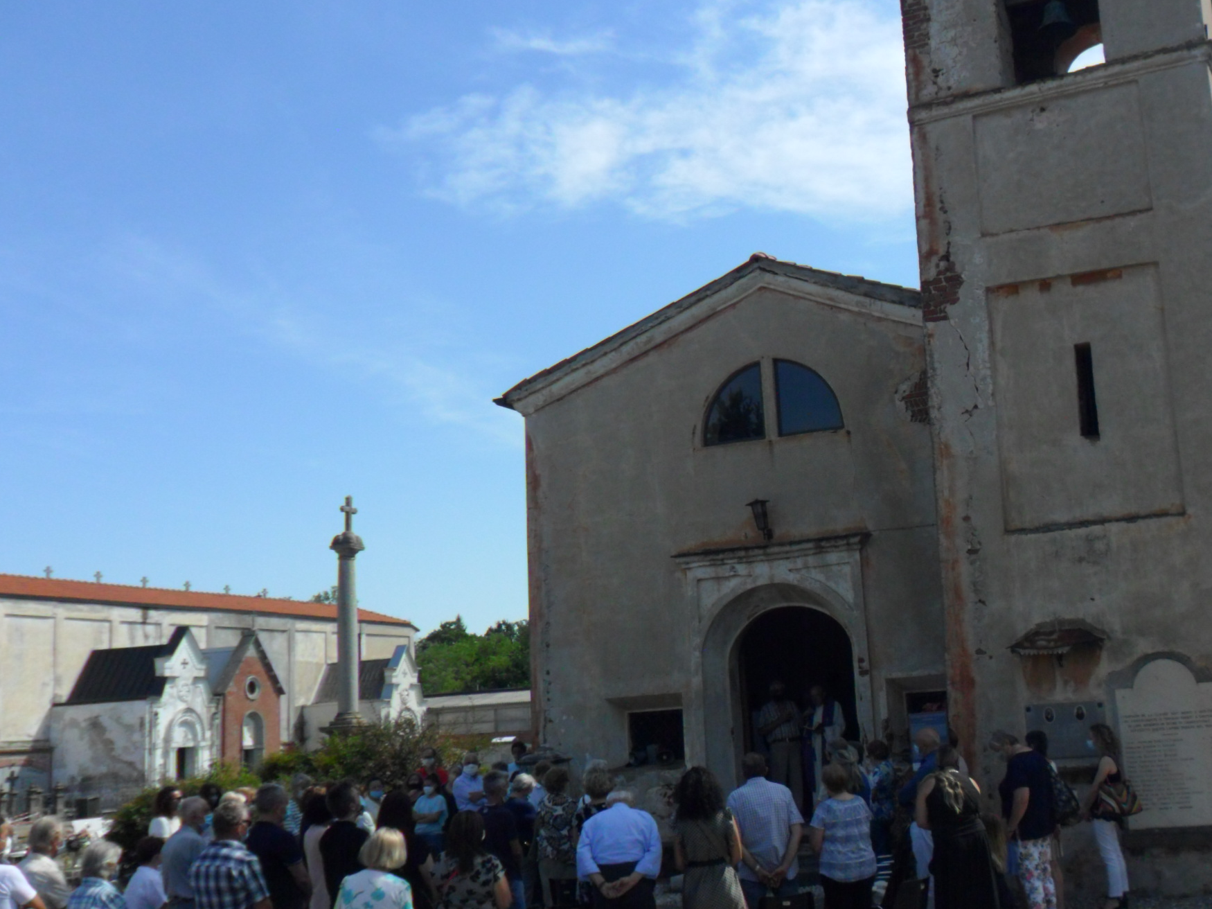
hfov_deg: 45.7
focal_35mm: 40
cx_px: 854
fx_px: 1400
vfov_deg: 36.0
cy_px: 448
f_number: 8.9
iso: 80
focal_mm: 4.9
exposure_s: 1/250
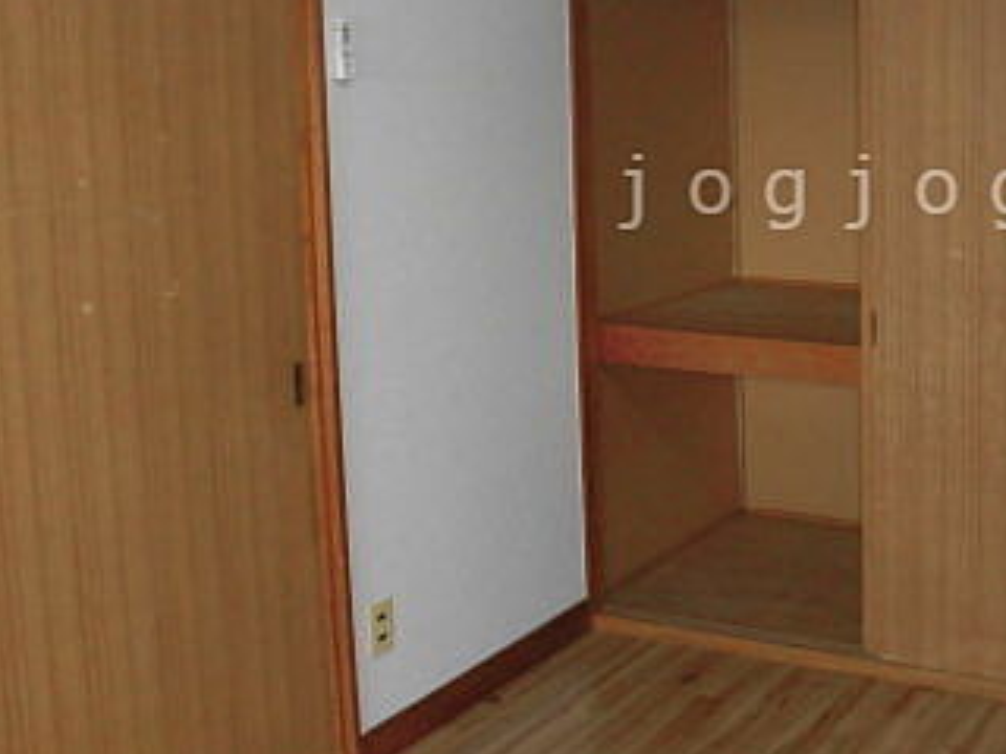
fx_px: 1395
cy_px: 192
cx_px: 833
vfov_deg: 29.8
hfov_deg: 37.9
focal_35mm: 48
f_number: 3.1
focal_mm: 4.3
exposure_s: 1/40
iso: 100
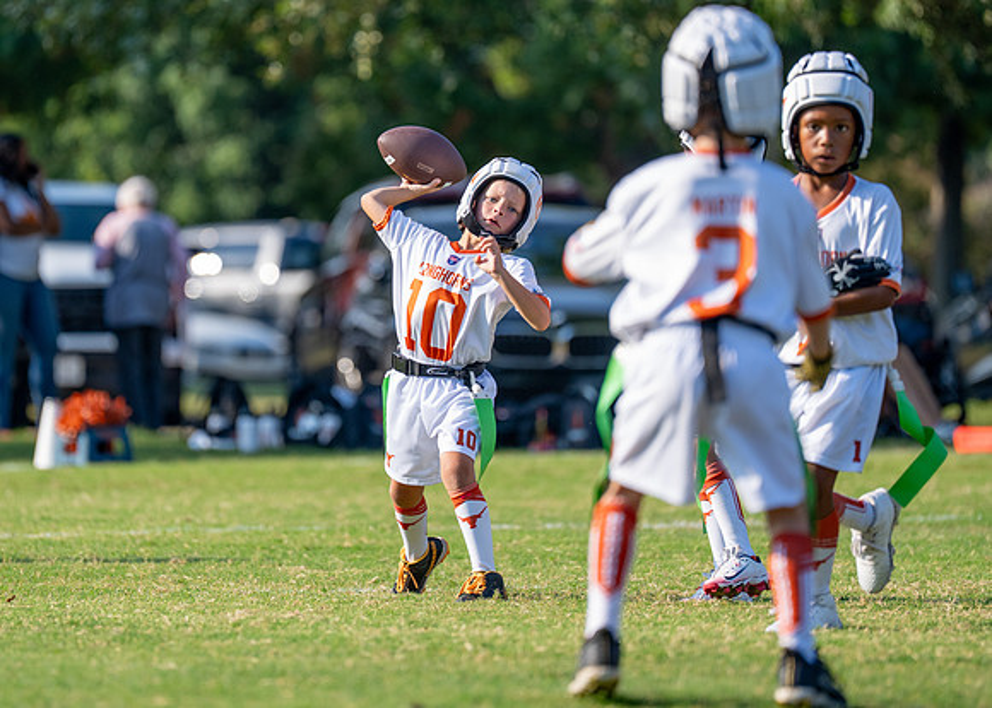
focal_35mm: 316
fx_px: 8909
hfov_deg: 6.4
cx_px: 418
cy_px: 278
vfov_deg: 4.6
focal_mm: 200
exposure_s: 1/2500
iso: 250
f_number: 2.8
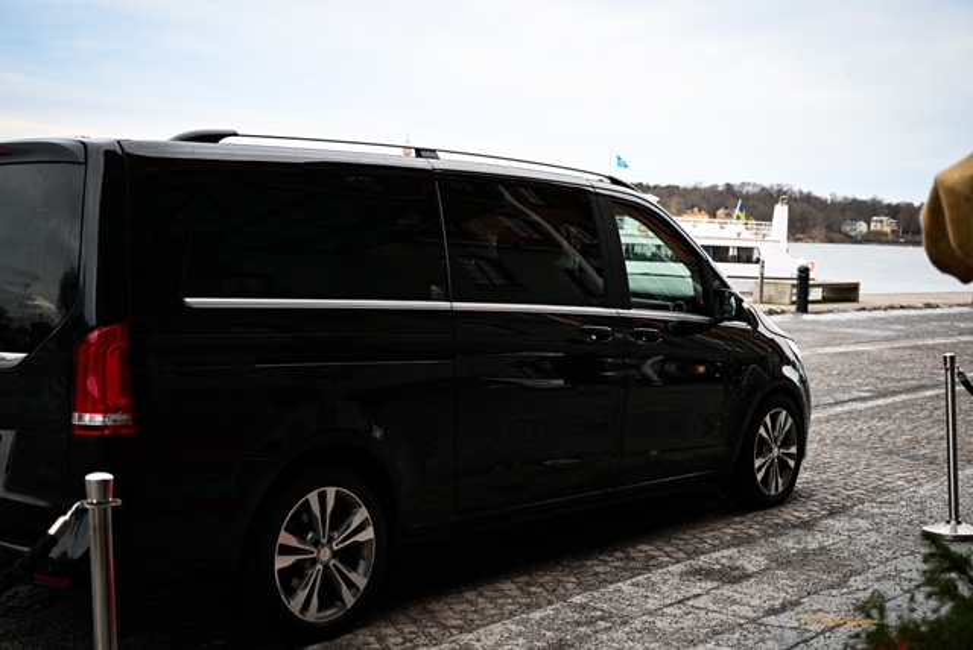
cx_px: 486
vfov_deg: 29.9
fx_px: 1217
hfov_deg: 43.6
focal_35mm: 45
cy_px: 325
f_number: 4
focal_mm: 45
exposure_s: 1/250
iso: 320
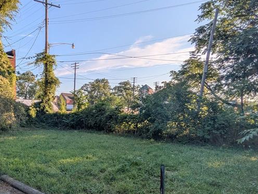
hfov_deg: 59.3
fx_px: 216
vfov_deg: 47.5
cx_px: 74
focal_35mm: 29
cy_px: 128
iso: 45
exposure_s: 1/1203
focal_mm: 1.83
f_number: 2.2
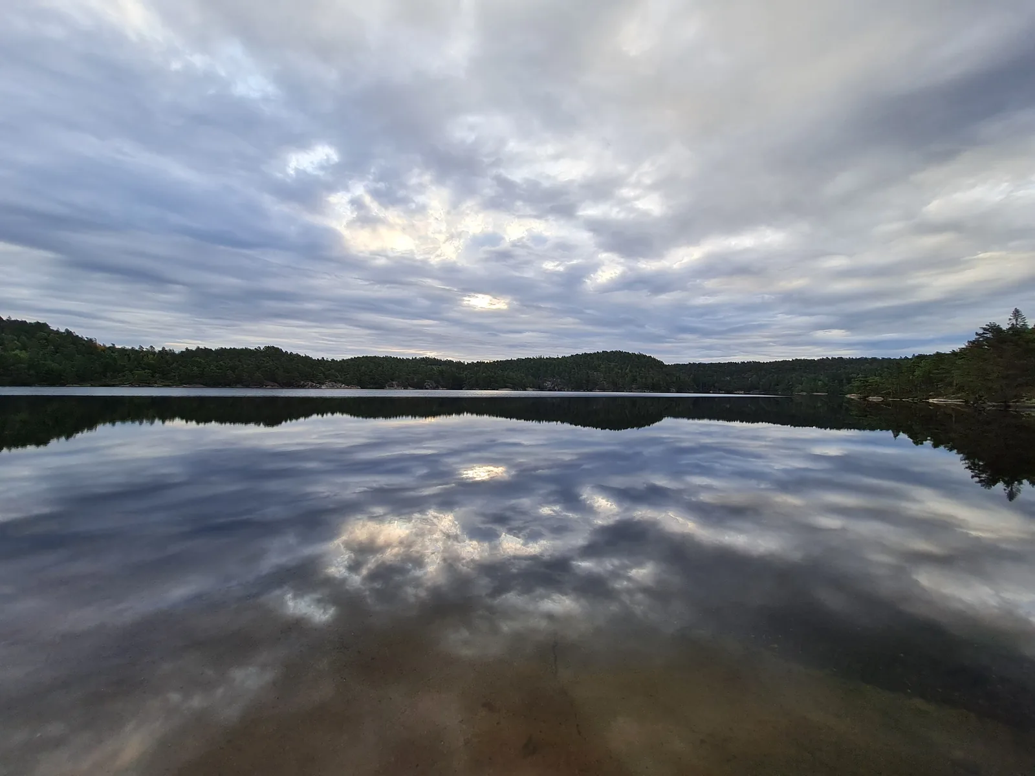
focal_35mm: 13
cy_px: 388
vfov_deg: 89.9
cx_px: 518
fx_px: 389
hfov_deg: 106.2
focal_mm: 1.74
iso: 50
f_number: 2.2
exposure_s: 1/365
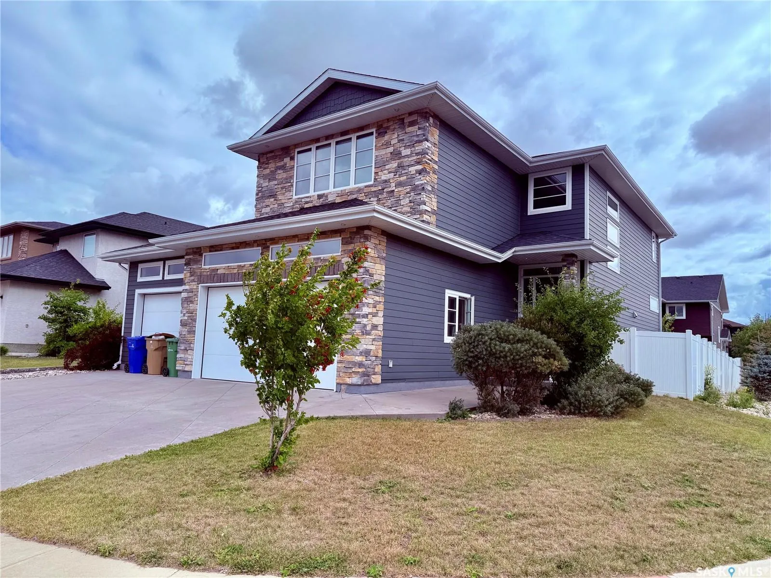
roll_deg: -0.9
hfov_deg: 71.6
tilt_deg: +8.3
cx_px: 386
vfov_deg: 56.8
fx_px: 535
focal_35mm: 24
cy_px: 289
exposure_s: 1/4975
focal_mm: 6.76
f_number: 1.78
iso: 80
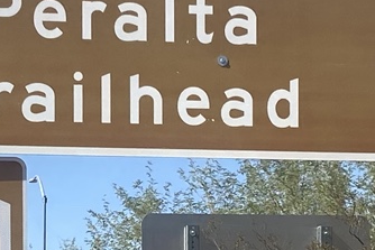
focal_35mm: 162
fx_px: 1688
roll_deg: -0.3
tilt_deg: +1.6
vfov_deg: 8.3
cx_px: 205
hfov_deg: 12.7
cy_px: 370
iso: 32
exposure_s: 1/2463
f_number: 1.8
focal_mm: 4.25
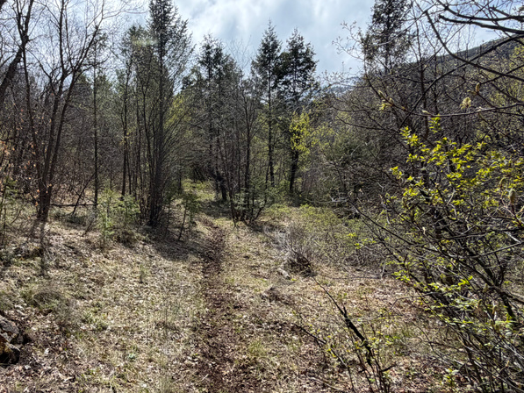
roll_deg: +3.7
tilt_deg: -6.3
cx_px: 151
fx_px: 363
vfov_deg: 56.3
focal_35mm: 24
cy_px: 242
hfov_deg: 68.3
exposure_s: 1/770
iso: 32
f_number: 2.2
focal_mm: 2.22
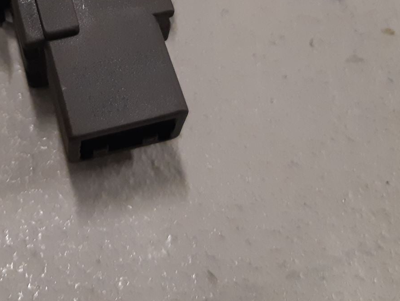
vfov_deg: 22.9
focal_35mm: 60
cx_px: 56
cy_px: -34
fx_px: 694
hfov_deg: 31.0
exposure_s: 1/50
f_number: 1.7
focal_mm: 3.93
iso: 200
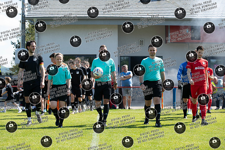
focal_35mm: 76
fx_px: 474
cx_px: 112
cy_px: 72
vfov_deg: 18.0
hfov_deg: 26.7
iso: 140
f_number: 4
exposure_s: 1/640
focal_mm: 70
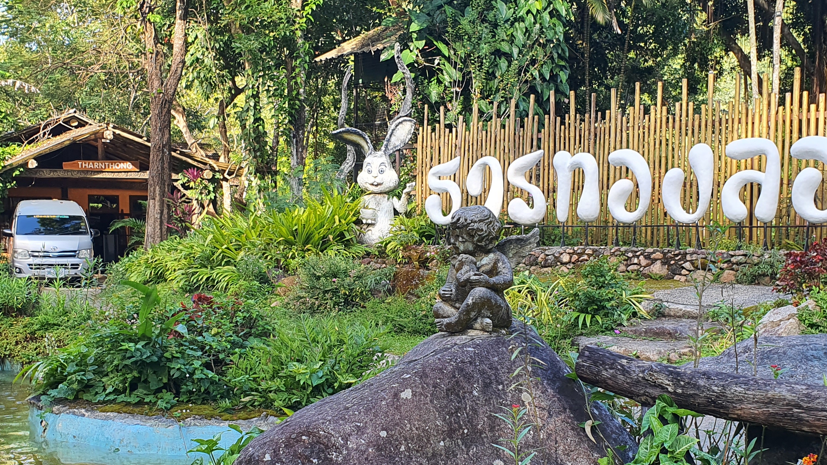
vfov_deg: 25.8
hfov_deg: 44.6
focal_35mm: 46
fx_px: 1009
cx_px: 393
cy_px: 306
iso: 50
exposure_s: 1/125
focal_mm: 4.3
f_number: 2.4
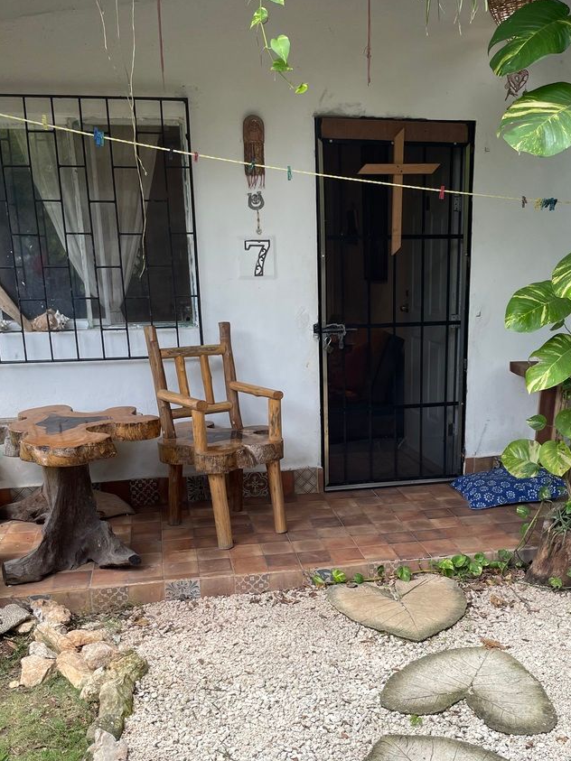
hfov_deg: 38.6
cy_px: 508
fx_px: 814
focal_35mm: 37
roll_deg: +1.2
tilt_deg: -16.4
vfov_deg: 49.3
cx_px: 332
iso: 32
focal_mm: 4.2
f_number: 1.6
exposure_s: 1/327
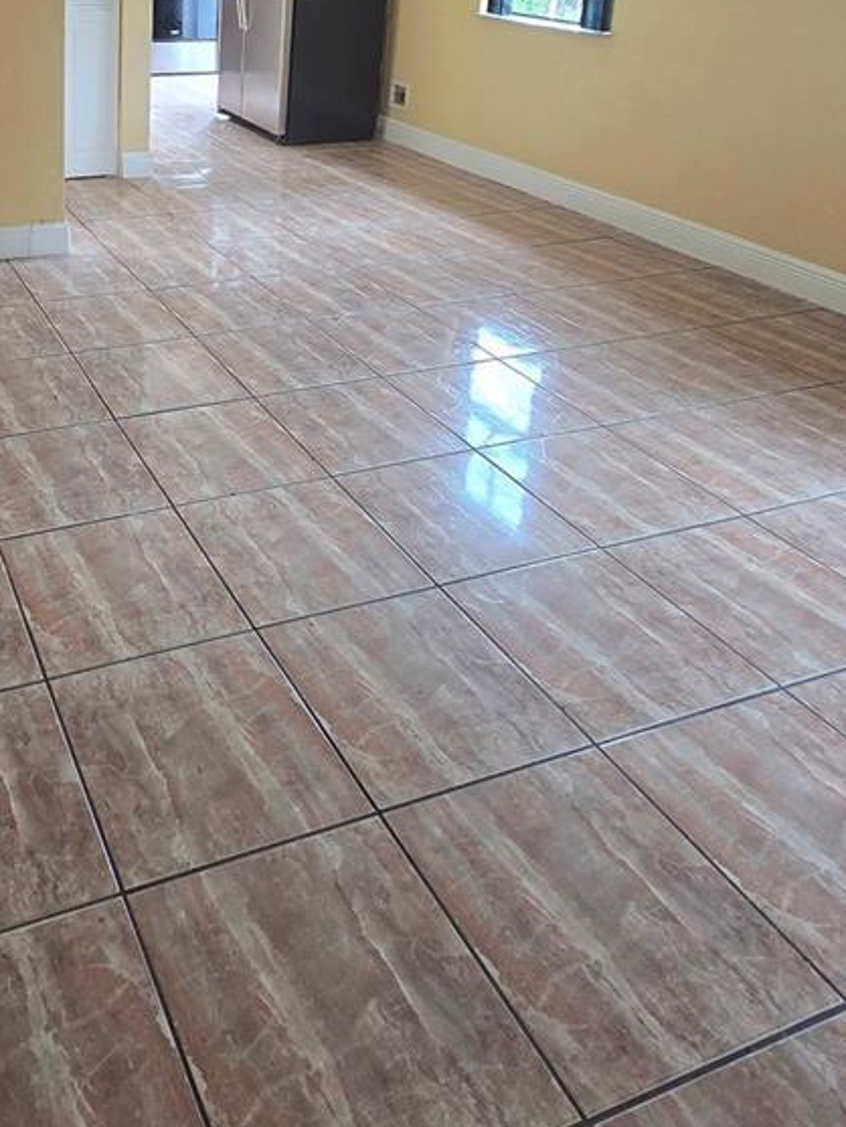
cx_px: 99
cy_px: 117
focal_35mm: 28
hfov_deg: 45.5
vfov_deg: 55.2
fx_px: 912
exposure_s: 1/60
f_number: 2.2
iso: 125
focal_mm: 2.2
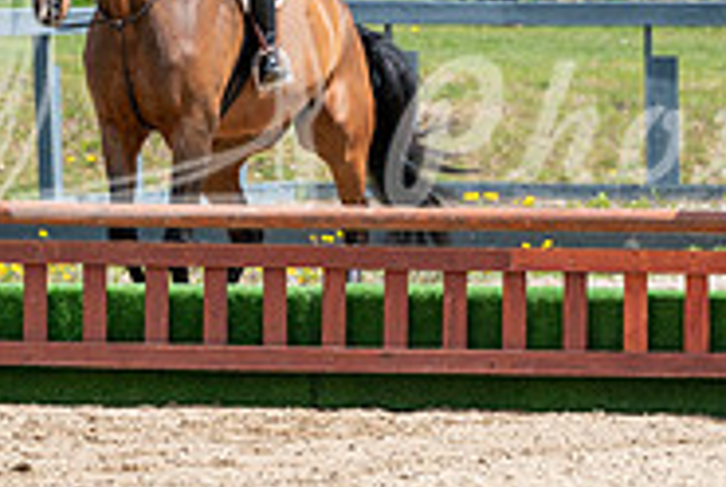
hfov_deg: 2.5
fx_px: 16927
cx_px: 310
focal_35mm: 838
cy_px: -84
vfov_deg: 1.6
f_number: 5.6
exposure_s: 1/400
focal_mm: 268
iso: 100
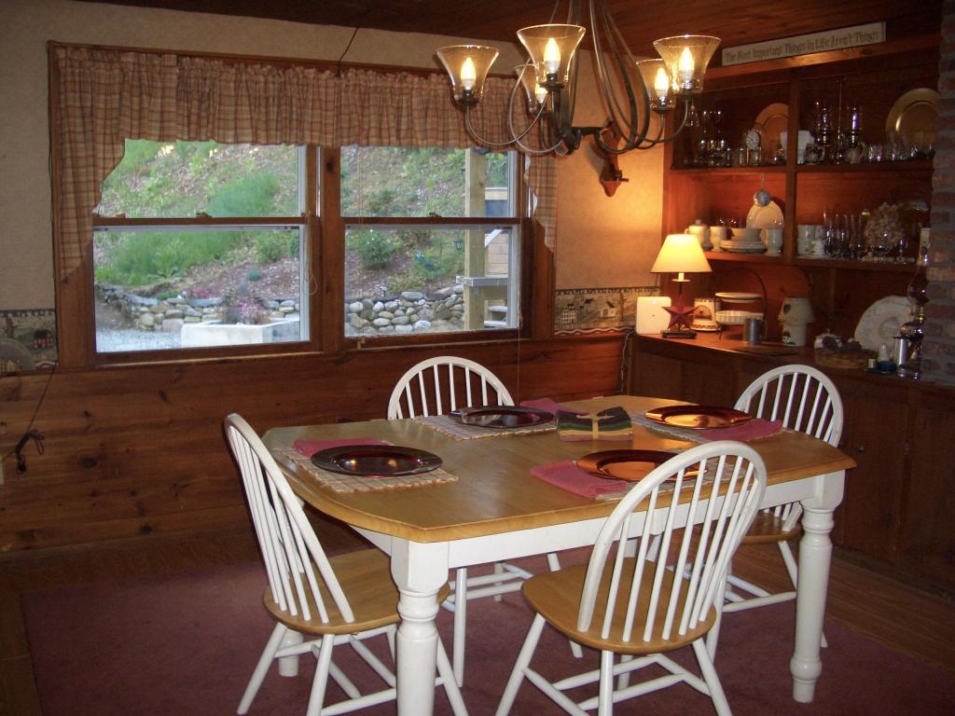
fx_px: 966
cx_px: 478
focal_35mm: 35
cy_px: 358
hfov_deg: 52.6
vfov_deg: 40.7
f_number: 2.6
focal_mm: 5.8
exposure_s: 1/60
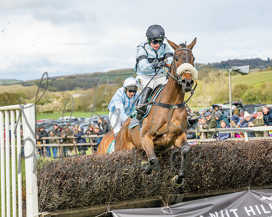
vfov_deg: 13.0
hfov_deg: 16.3
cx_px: 137
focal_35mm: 118
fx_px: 952
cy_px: 108
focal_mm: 70
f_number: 4
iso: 400
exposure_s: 1/2500
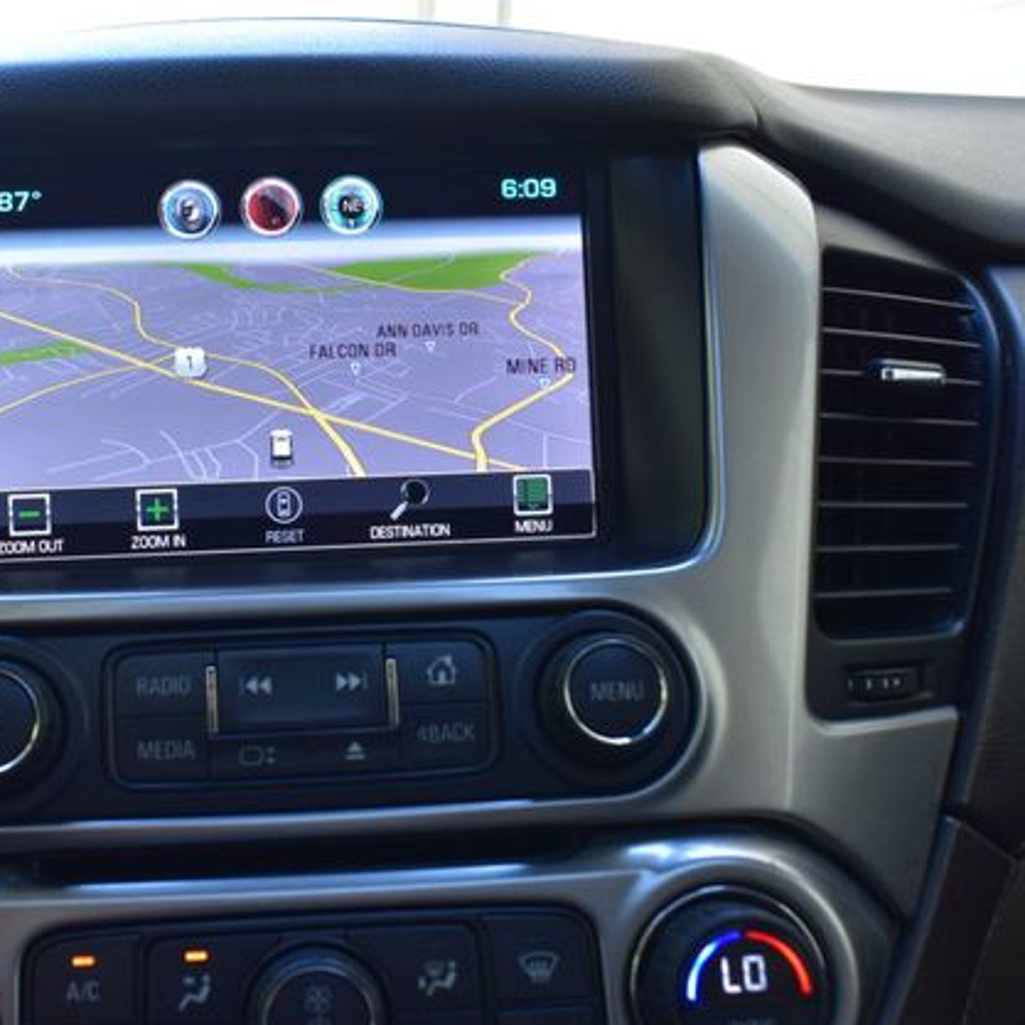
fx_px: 1441
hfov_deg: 38.7
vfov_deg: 39.2
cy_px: 516
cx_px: 337
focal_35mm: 43
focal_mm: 22
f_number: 7.1
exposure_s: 1/40
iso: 400
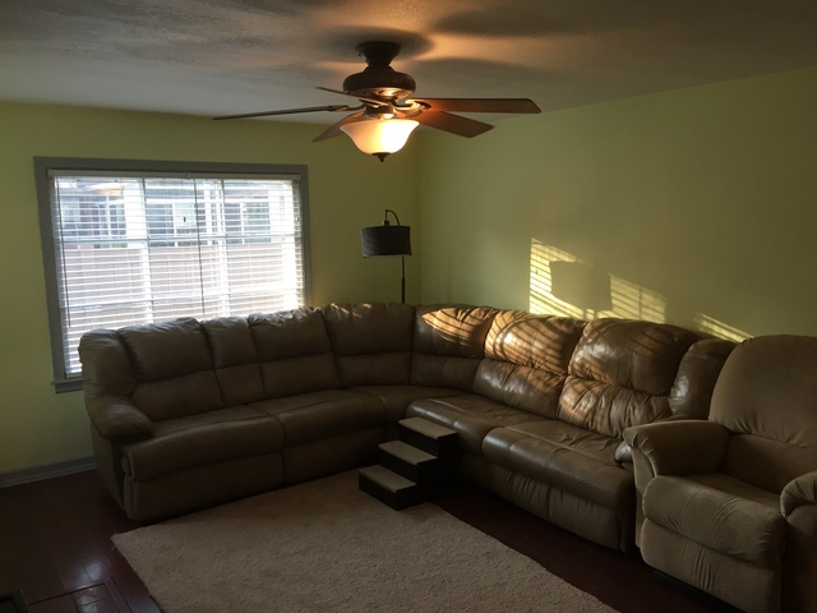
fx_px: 684
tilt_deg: -6.8
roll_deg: +0.3
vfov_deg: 48.2
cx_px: 408
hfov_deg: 61.7
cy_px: 306
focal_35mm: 29
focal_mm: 4.15
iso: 32
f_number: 2.2
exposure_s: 1/40
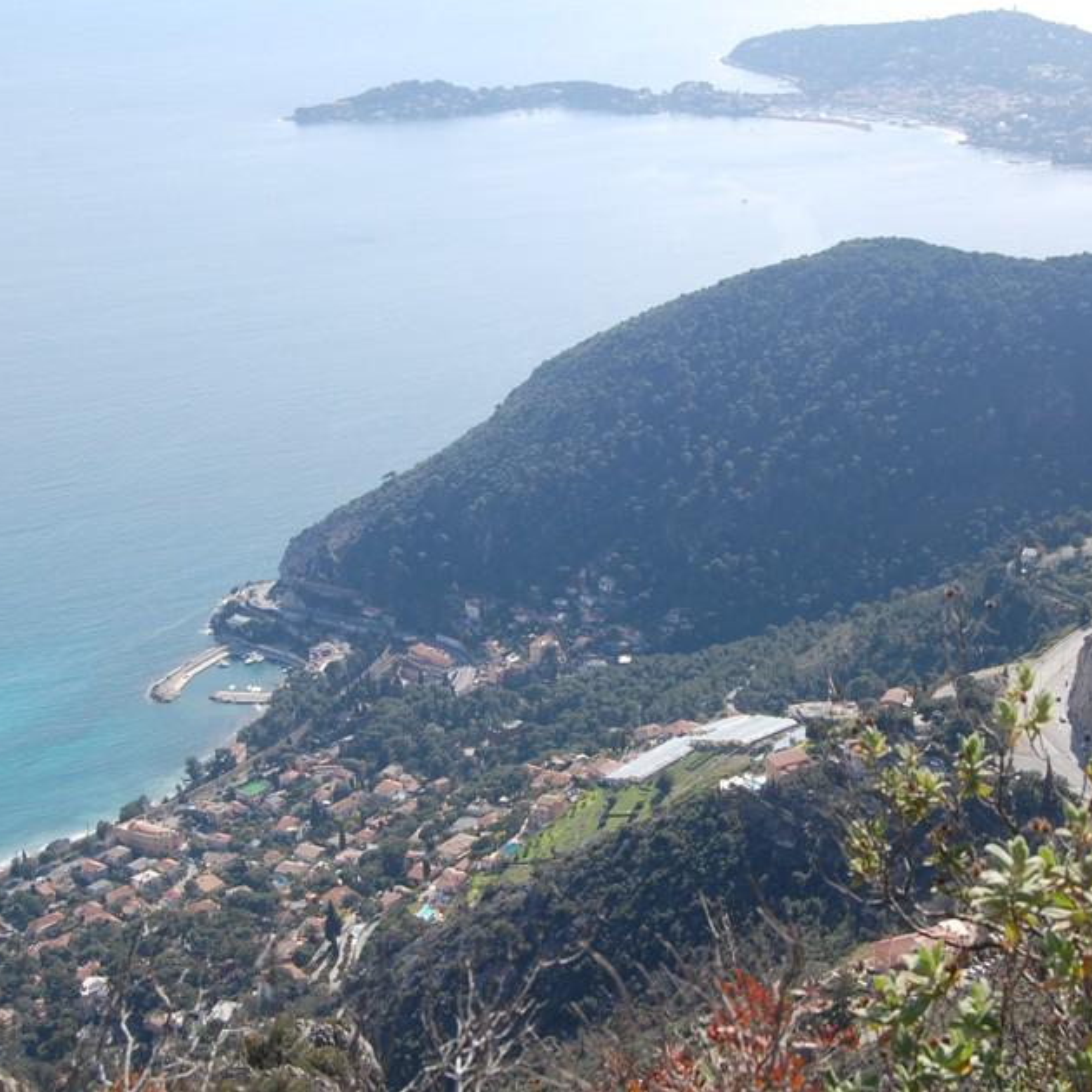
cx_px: 602
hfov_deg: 28.8
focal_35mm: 60
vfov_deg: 28.8
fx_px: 2129
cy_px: 545
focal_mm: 31
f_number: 8
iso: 200
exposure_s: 1/250
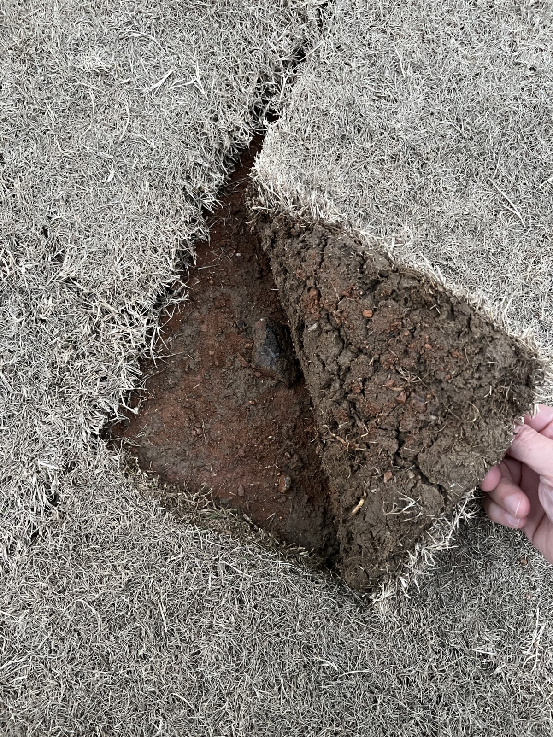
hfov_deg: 53.1
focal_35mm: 26
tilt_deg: -77.9
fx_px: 554
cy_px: 368
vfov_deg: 67.3
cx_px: 276
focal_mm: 5.1
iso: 640
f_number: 1.6
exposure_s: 1/40
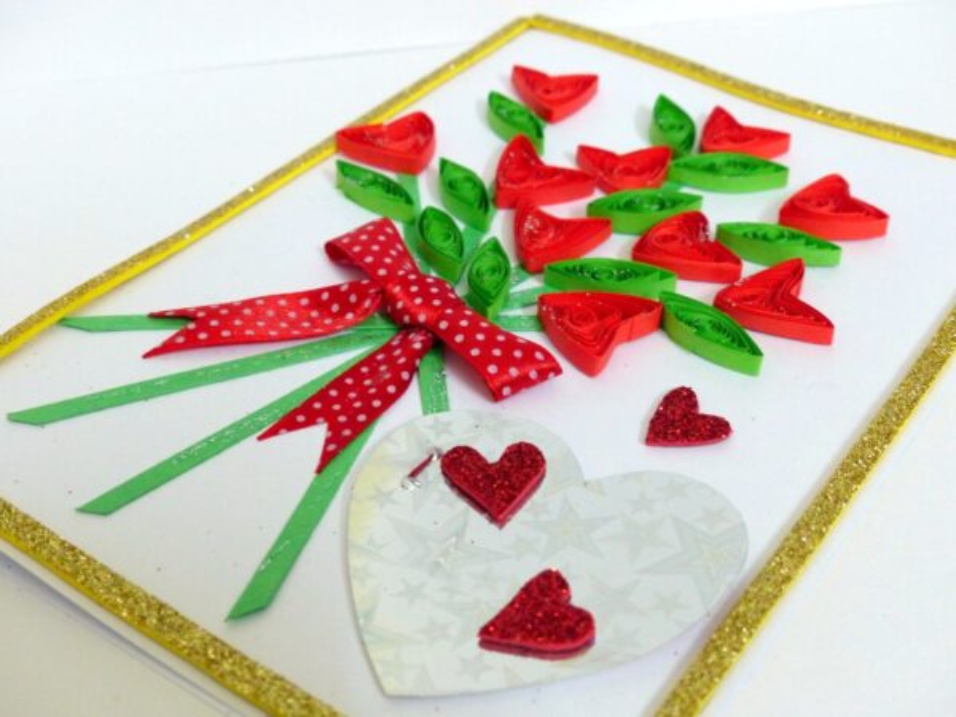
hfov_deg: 38.9
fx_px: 1353
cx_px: 478
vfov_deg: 29.7
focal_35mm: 49
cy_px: 358
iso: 400
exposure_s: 1/20
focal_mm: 8.7
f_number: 2.8
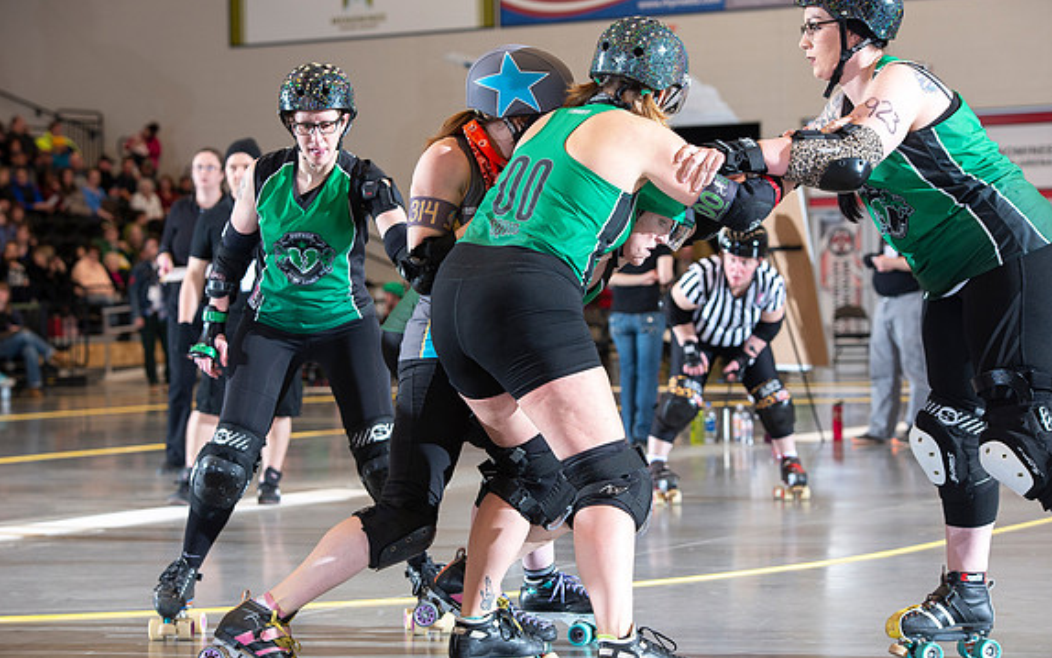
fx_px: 2954
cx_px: 526
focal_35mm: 103
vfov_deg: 12.7
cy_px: 322
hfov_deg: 20.2
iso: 640
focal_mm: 100
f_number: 5.6
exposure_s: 1/160
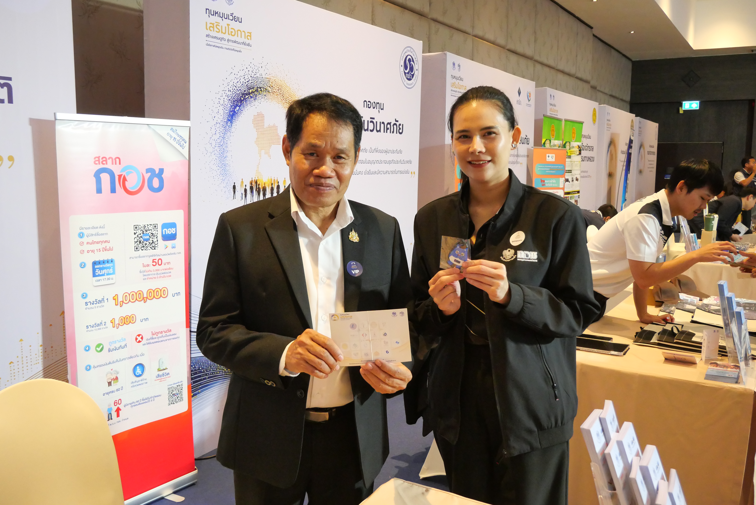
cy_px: 252
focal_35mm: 31
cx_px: 378
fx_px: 651
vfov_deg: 42.4
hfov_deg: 60.3
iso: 3200
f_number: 4.5
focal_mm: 15
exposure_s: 1/125
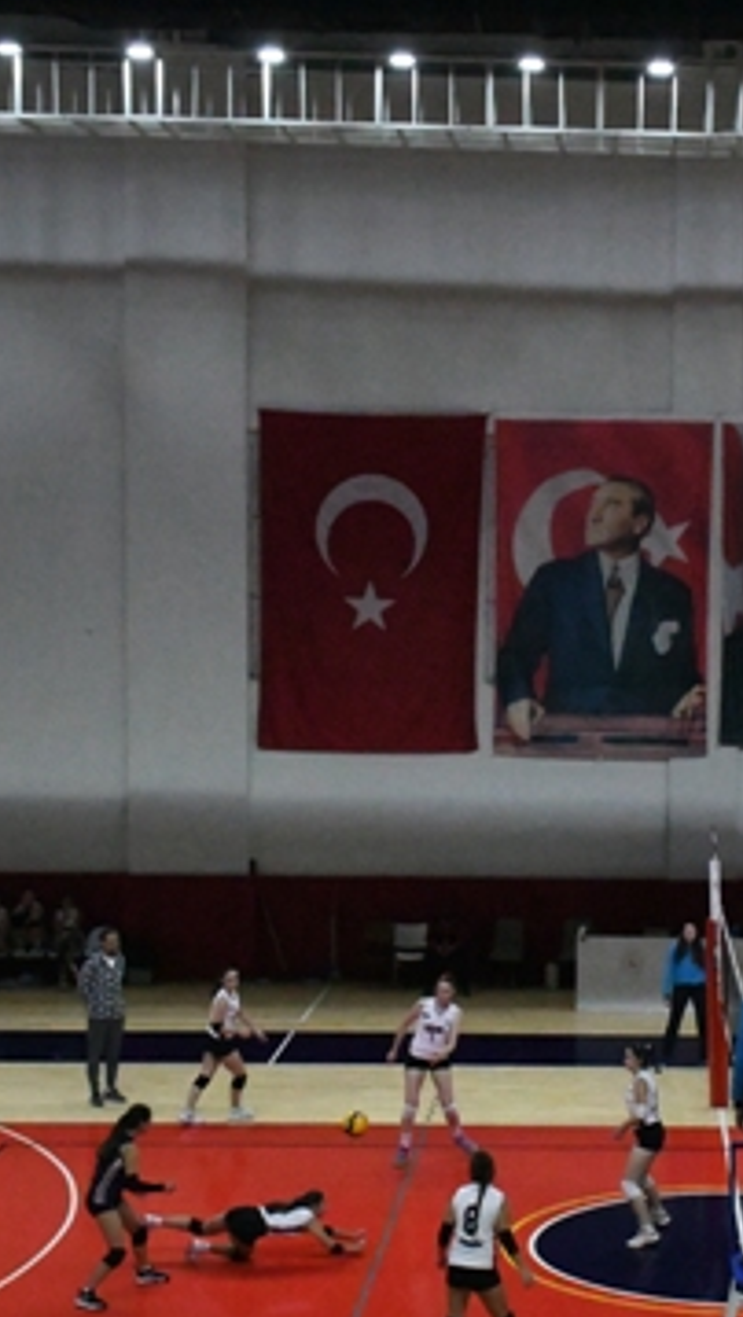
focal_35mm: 73
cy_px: 778
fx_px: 2551
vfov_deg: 28.9
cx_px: 743
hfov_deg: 16.2
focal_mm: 26
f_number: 10
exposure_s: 1/400
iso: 20000
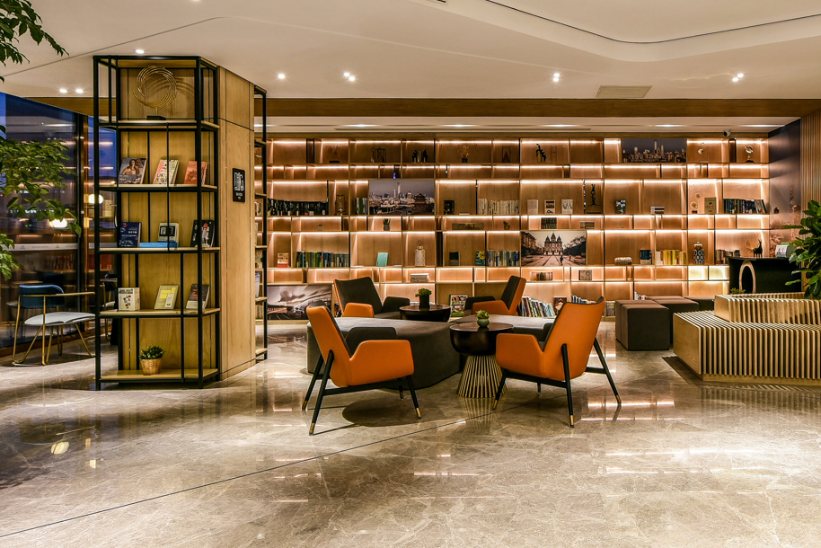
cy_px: 235
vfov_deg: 47.8
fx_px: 616
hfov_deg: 65.3
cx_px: 559
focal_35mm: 27
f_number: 11
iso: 320
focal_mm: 14
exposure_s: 1/2.5
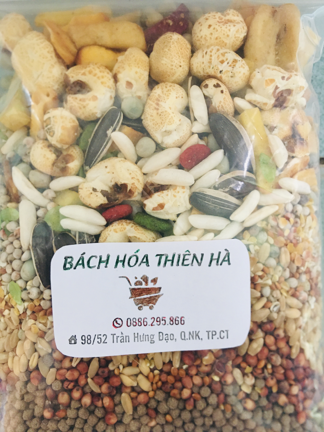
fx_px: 362
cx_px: 162
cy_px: 216
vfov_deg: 61.7
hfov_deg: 48.2
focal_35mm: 29
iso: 100
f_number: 2.2
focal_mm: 4.15
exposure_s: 1/10
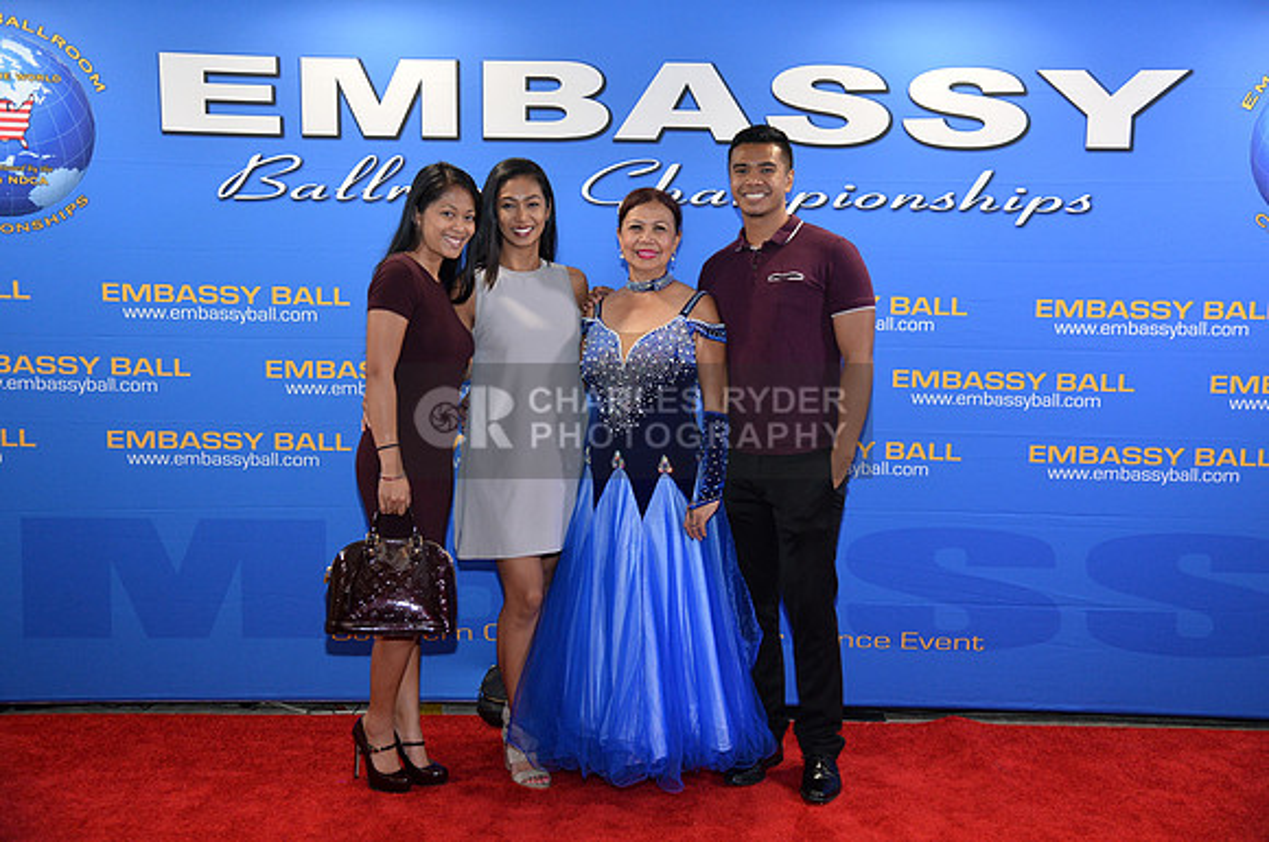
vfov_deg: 35.0
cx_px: 634
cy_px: 421
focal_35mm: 38
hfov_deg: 50.8
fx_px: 1338
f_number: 4
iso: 1600
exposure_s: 1/250
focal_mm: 38
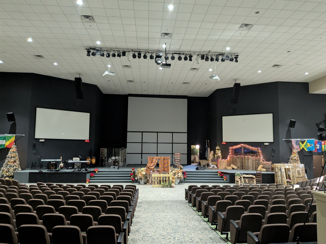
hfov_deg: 71.6
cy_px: 122
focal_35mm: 24
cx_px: 163
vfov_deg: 56.8
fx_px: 226
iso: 585
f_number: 1.7
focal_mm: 4.53
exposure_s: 1/40
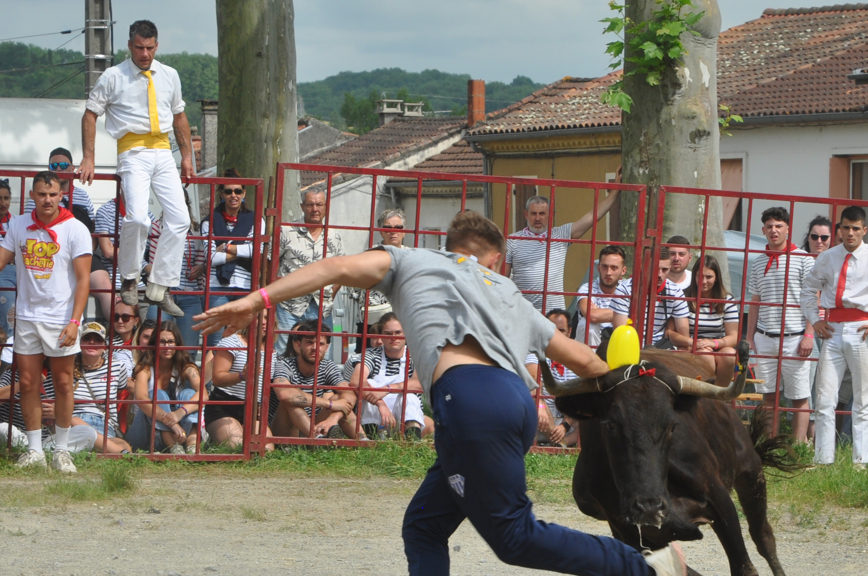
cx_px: 547
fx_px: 4671
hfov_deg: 10.6
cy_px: 419
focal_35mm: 194
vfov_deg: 7.1
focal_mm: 70
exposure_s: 1/640
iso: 200
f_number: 6.3
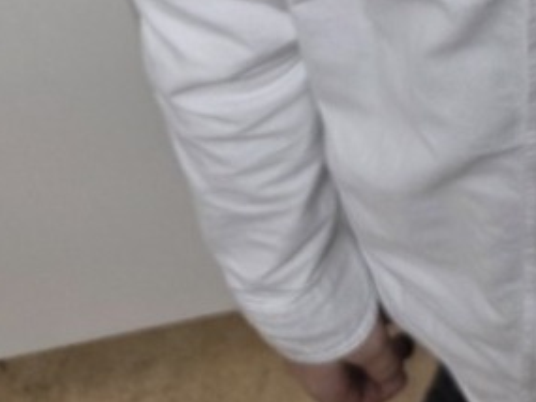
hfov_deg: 21.0
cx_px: 668
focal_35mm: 86
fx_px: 1332
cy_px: -548
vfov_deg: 13.1
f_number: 1.7
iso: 200
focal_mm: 6.3
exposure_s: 1/100
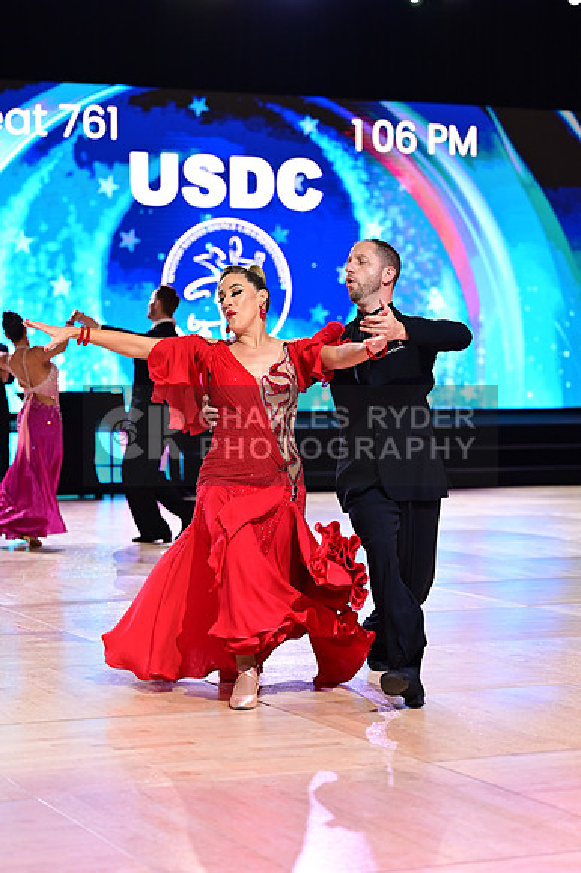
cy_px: 436
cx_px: 290
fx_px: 2205
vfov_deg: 22.4
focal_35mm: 91
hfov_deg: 15.0
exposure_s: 1/500
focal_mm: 91
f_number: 2.8
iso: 1600
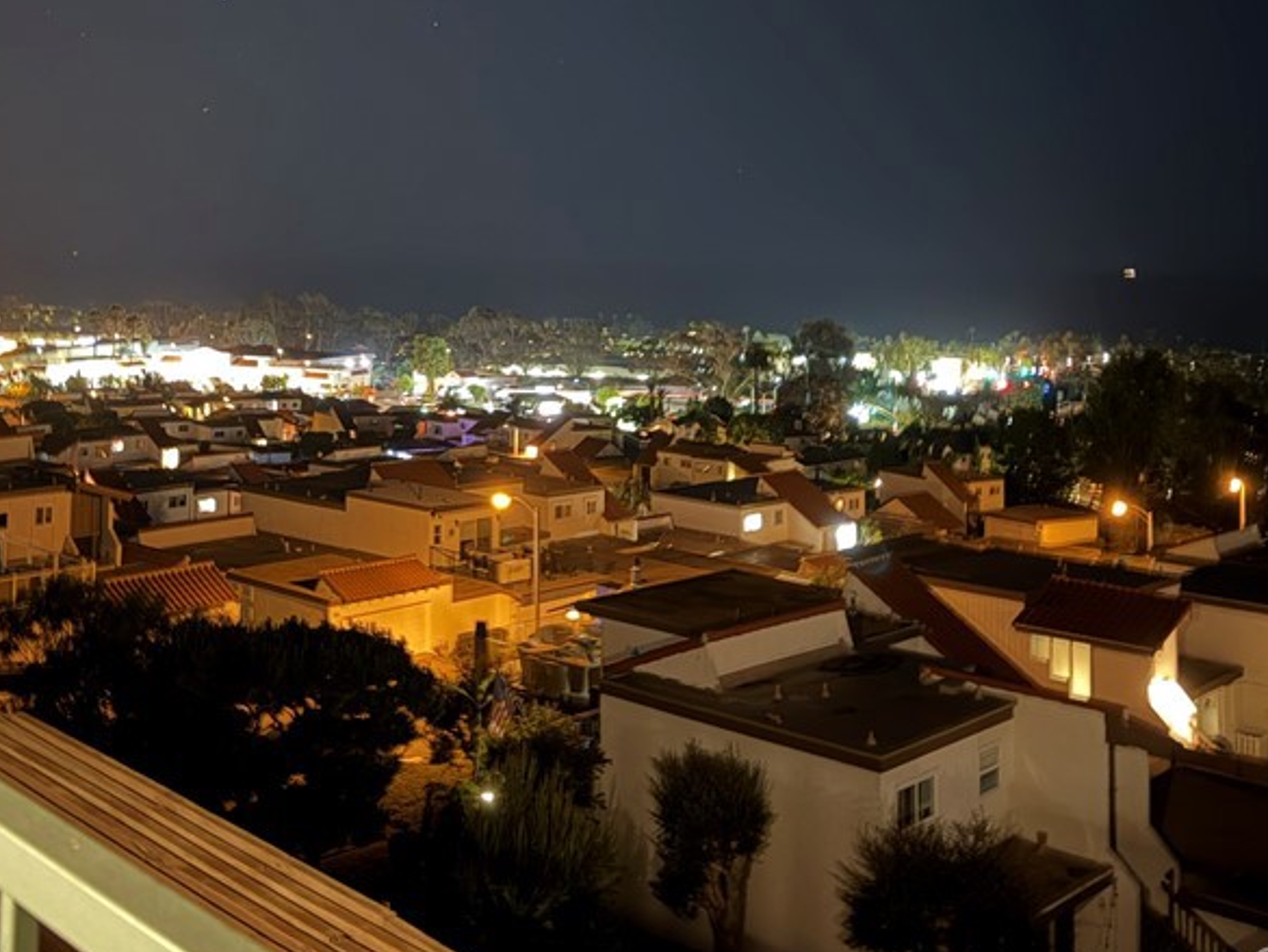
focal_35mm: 42
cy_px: 165
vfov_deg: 33.2
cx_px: 425
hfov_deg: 44.2
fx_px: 1539
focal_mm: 6.76
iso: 1250
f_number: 1.78
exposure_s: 1/2
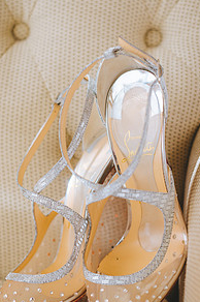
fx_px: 643
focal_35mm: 77
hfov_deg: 17.7
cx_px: 86
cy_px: 198
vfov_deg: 26.2
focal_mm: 50
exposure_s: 1/500
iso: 320
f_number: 3.5
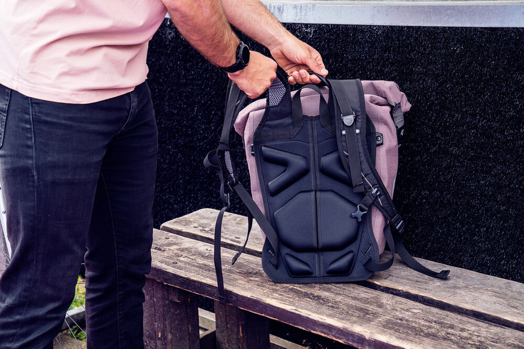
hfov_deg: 33.4
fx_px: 873
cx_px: 262
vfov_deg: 22.6
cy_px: 174
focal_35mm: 60
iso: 800
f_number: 5
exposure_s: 1/800
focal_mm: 60
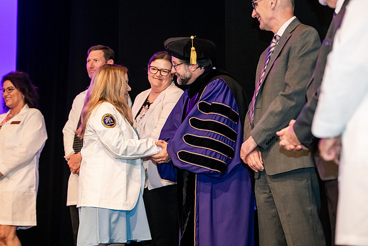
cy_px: 123
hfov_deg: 22.6
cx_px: 184
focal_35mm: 90
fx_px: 920
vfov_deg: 15.2
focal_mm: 90
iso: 3200
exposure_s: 1/200
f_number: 3.5
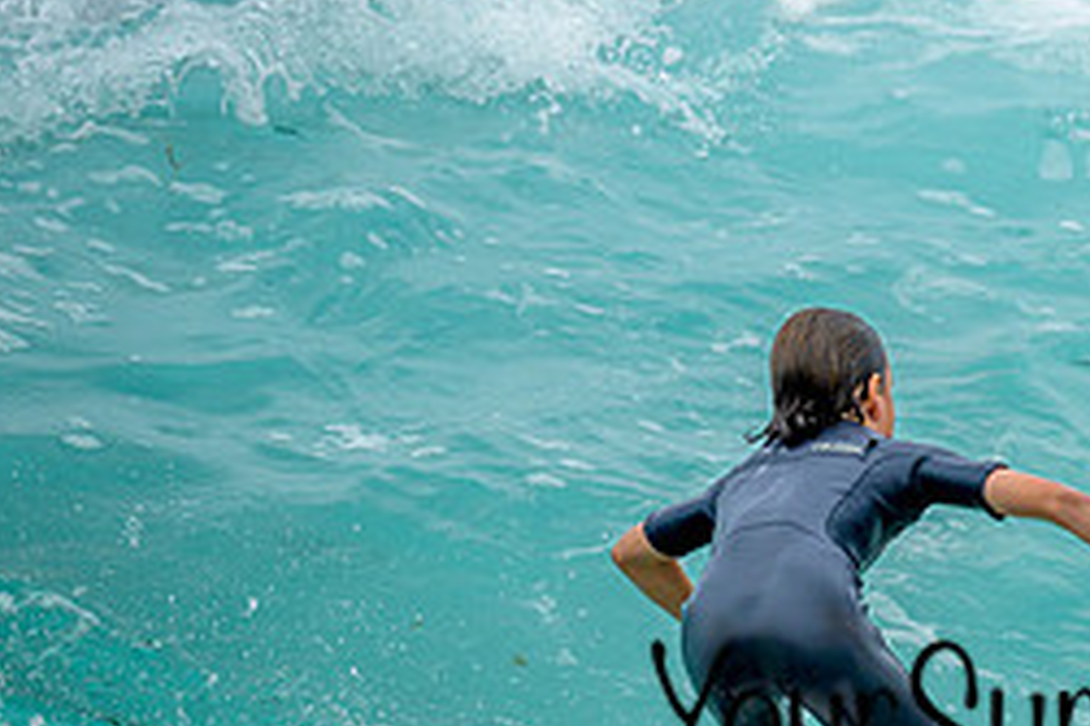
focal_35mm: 2086
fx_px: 63116
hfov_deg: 1.0
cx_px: 1006
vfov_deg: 0.7
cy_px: 686
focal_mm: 800
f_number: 6.3
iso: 200
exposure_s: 1/2000
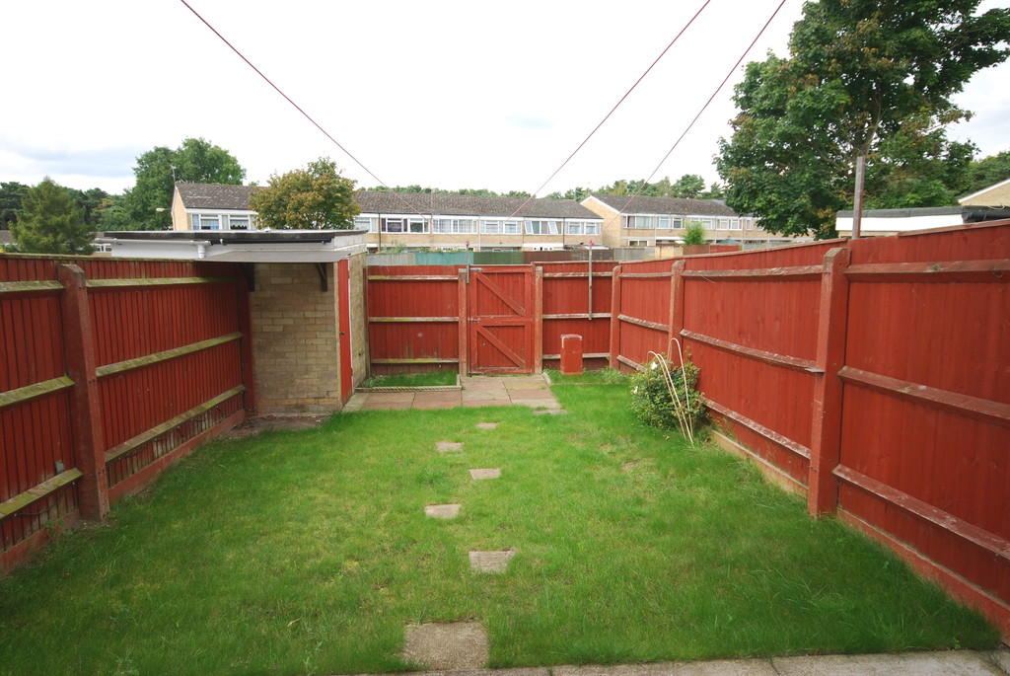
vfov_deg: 53.2
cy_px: 338
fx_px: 674
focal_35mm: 24
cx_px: 505
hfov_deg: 73.7
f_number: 5.3
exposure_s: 1/125
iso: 100
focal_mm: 16
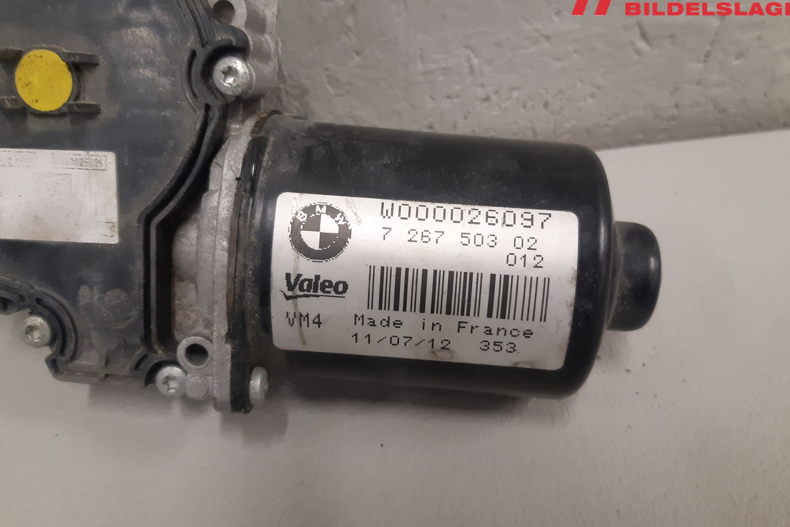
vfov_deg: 46.4
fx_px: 614
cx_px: 408
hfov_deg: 65.5
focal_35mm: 28
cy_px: 255
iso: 125
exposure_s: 1/50
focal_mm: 3.93
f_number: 1.7
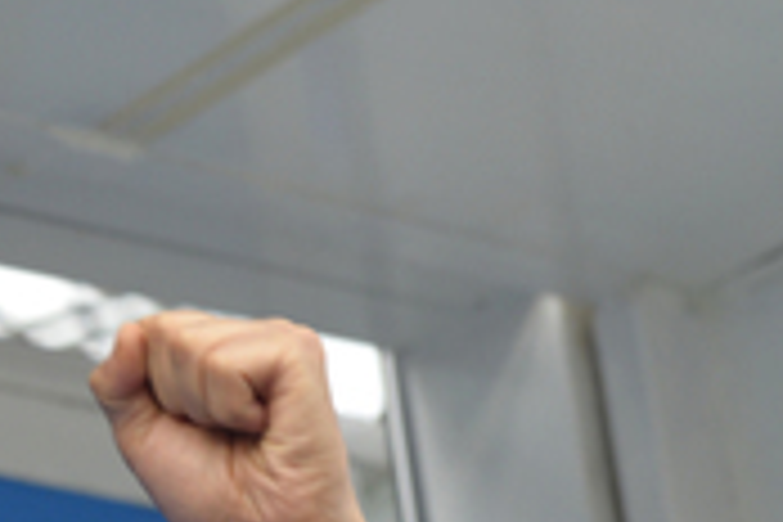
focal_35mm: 252
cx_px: -382
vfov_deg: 5.4
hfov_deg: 8.0
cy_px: 394
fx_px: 5481
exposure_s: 1/160
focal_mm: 70
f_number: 6.3
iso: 250
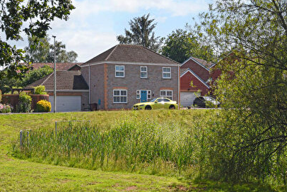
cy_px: 78
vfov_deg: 21.9
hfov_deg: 32.3
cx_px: 119
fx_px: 494
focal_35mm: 62
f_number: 8
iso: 140
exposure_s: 1/250
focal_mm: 24
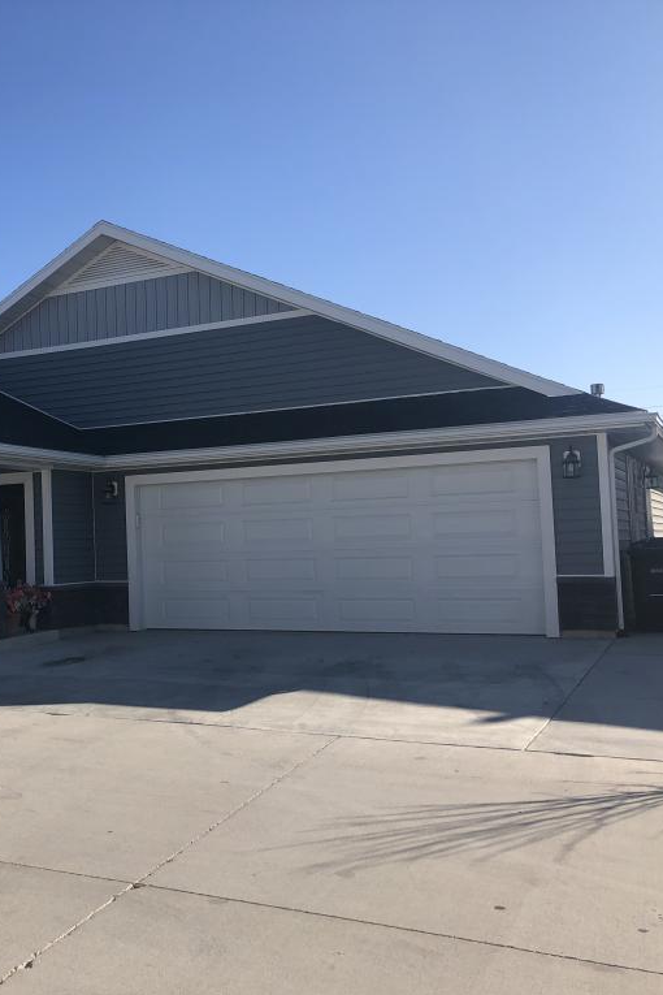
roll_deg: +1.7
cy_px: 498
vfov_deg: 49.6
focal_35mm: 39
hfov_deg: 33.0
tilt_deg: +2.7
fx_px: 1077
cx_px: 105
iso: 20
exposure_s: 1/1656
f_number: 1.8
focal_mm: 4
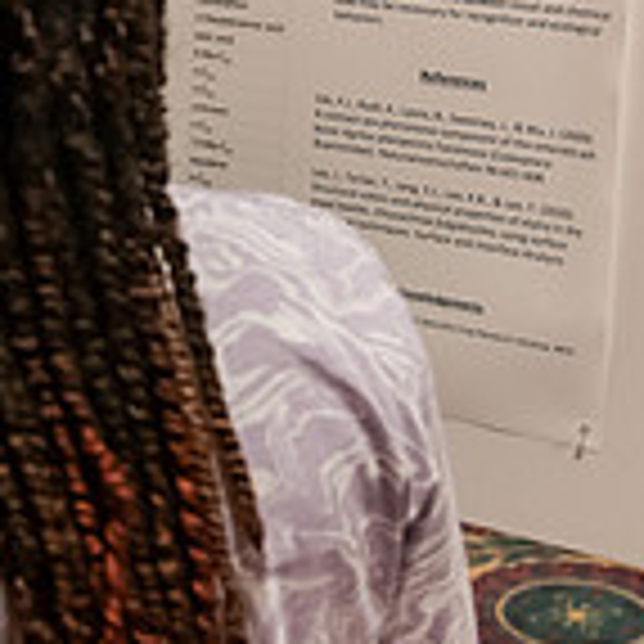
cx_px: -216
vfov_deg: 13.9
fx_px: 2610
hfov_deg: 13.5
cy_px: 52
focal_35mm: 124
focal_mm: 36
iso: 4000
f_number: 3.5
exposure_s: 1/200
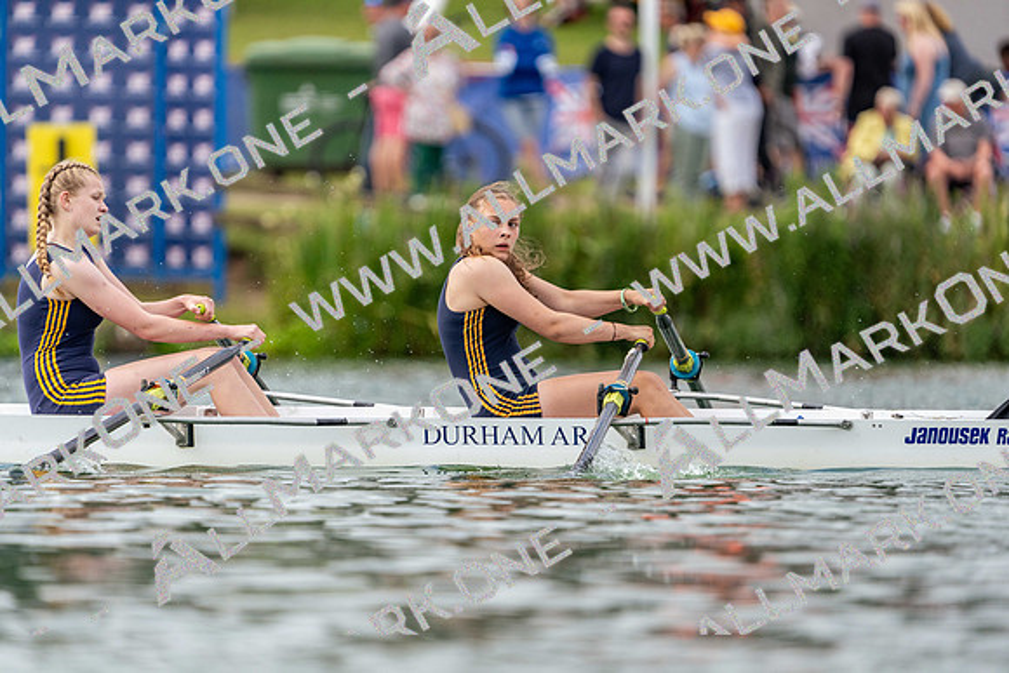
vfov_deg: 2.3
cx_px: 504
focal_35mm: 600
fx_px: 16820
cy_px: 336
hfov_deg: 3.4
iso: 500
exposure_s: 1/1600
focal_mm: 600
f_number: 6.3
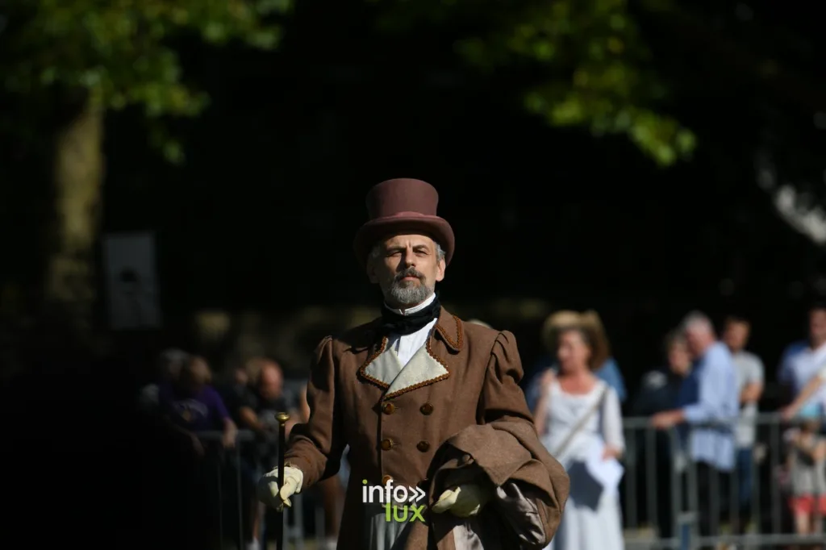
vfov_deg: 4.6
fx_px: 6881
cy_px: 275
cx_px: 413
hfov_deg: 6.9
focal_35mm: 300
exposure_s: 1/4000
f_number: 2.8
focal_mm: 200
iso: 100
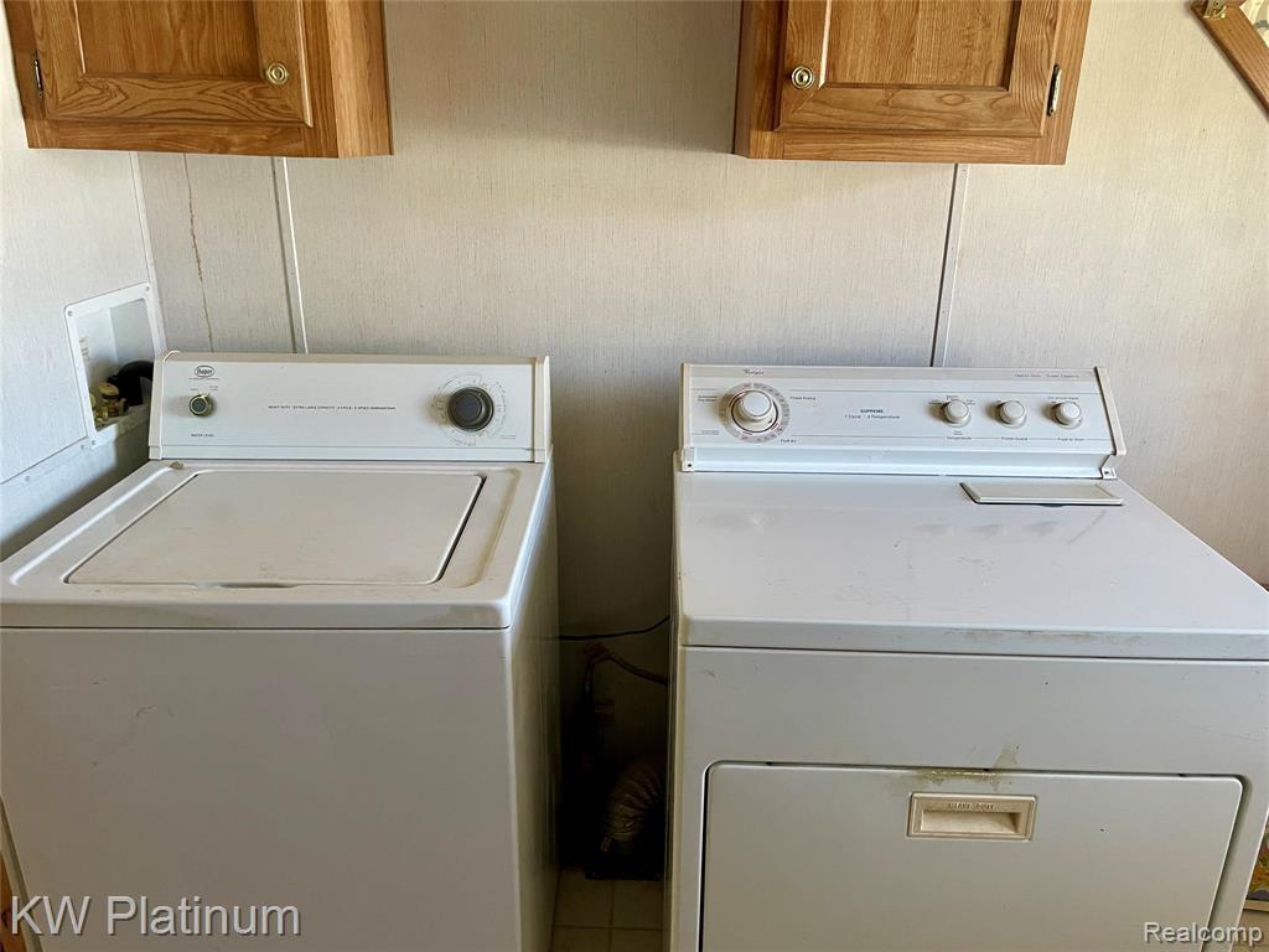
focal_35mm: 26
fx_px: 953
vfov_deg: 53.1
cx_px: 634
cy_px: 476
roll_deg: -0.8
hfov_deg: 67.3
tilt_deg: -19.8
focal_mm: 4.2
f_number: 1.6
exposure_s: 1/60
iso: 320
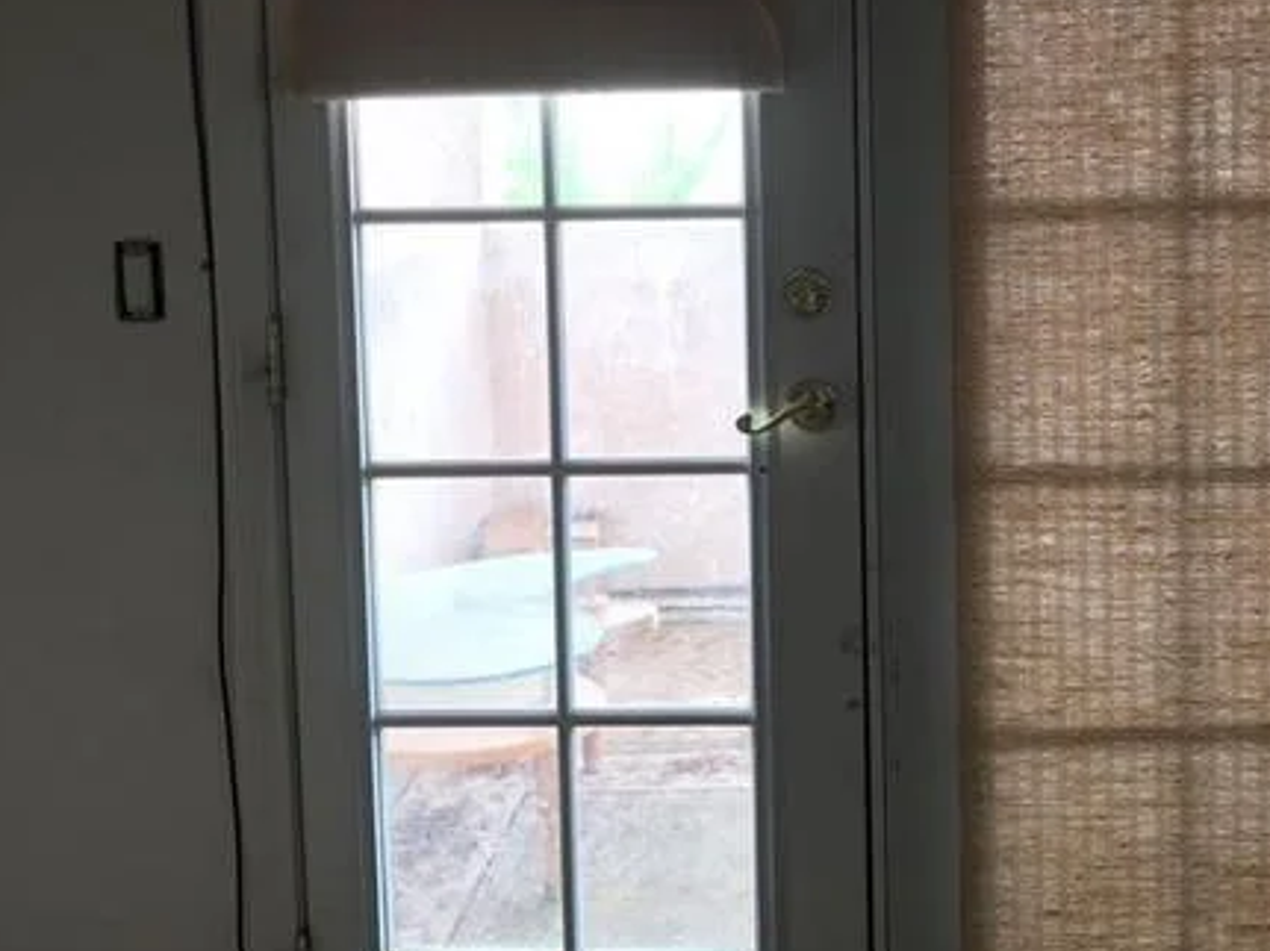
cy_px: 253
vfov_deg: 27.7
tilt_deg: -6.2
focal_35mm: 52
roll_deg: +1.2
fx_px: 1907
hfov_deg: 36.5
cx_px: 831
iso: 25
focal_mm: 3.99
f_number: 1.8
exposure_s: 1/54
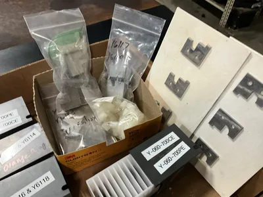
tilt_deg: -48.8
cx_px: 132
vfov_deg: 48.2
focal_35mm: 29
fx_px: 220
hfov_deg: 61.7
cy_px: 98
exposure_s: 1/51
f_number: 1.8
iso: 320
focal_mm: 3
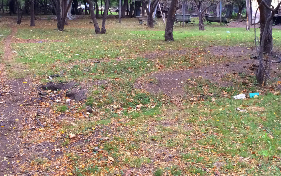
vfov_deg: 25.6
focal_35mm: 50
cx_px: 146
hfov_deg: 40.3
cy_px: 47
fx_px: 383
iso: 80
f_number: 2.2
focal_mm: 4.15
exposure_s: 1/33
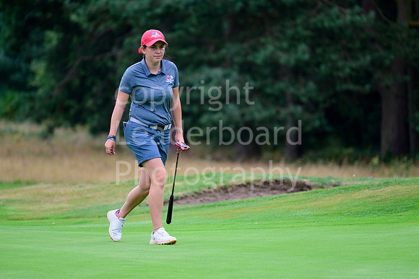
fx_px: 3958
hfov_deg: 6.1
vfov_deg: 4.0
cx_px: 210
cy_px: 140
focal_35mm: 340
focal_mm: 340
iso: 1250
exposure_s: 1/1600
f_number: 5.6
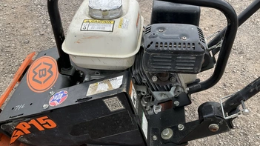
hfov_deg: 55.3
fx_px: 248
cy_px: 76
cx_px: 136
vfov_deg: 32.8
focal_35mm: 36
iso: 25
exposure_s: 1/728
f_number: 1.8
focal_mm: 3
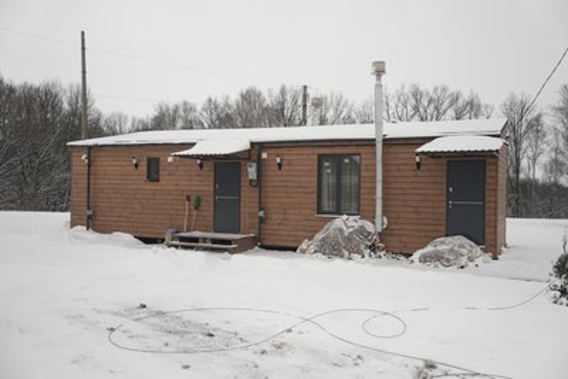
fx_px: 552
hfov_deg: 54.4
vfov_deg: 37.9
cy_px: 190
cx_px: 284
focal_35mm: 35
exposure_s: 1/320
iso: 320
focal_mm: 35
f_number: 2.8
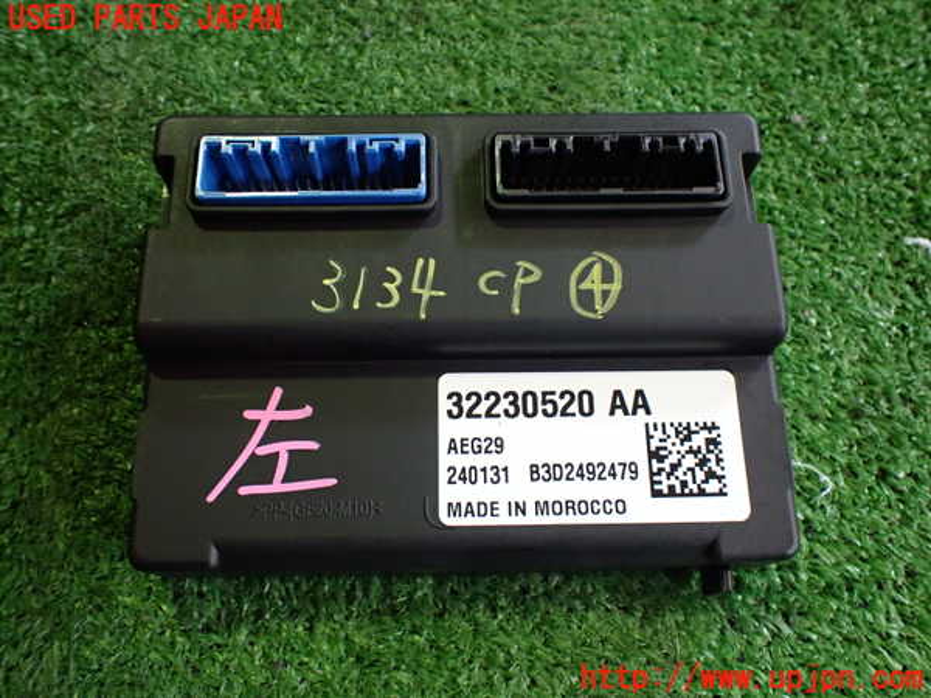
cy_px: 349
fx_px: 807
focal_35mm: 30
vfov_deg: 46.8
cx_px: 466
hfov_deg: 60.0
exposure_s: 1/125
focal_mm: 5.4
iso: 800
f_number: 2.3
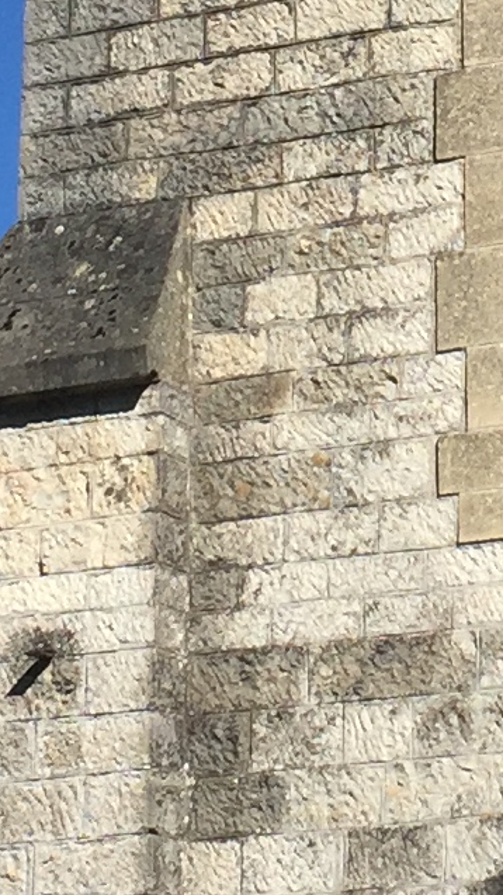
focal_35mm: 162
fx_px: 3844
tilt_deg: +21.3
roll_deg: +0.3
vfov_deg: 13.1
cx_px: 410
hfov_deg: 7.5
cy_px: -31
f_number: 2.2
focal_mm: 4.15
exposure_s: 1/2639
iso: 32
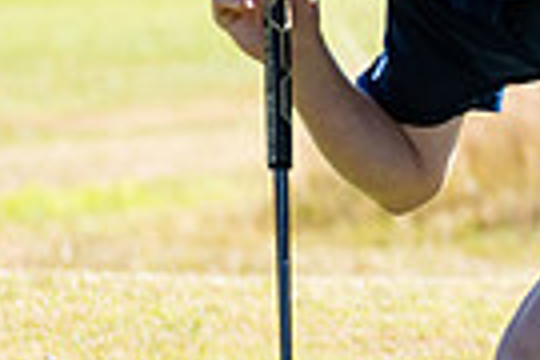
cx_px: 1261
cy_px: -425
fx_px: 22108
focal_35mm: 1474
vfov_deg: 0.9
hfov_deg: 1.4
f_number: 5.6
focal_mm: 200
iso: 250
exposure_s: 1/640
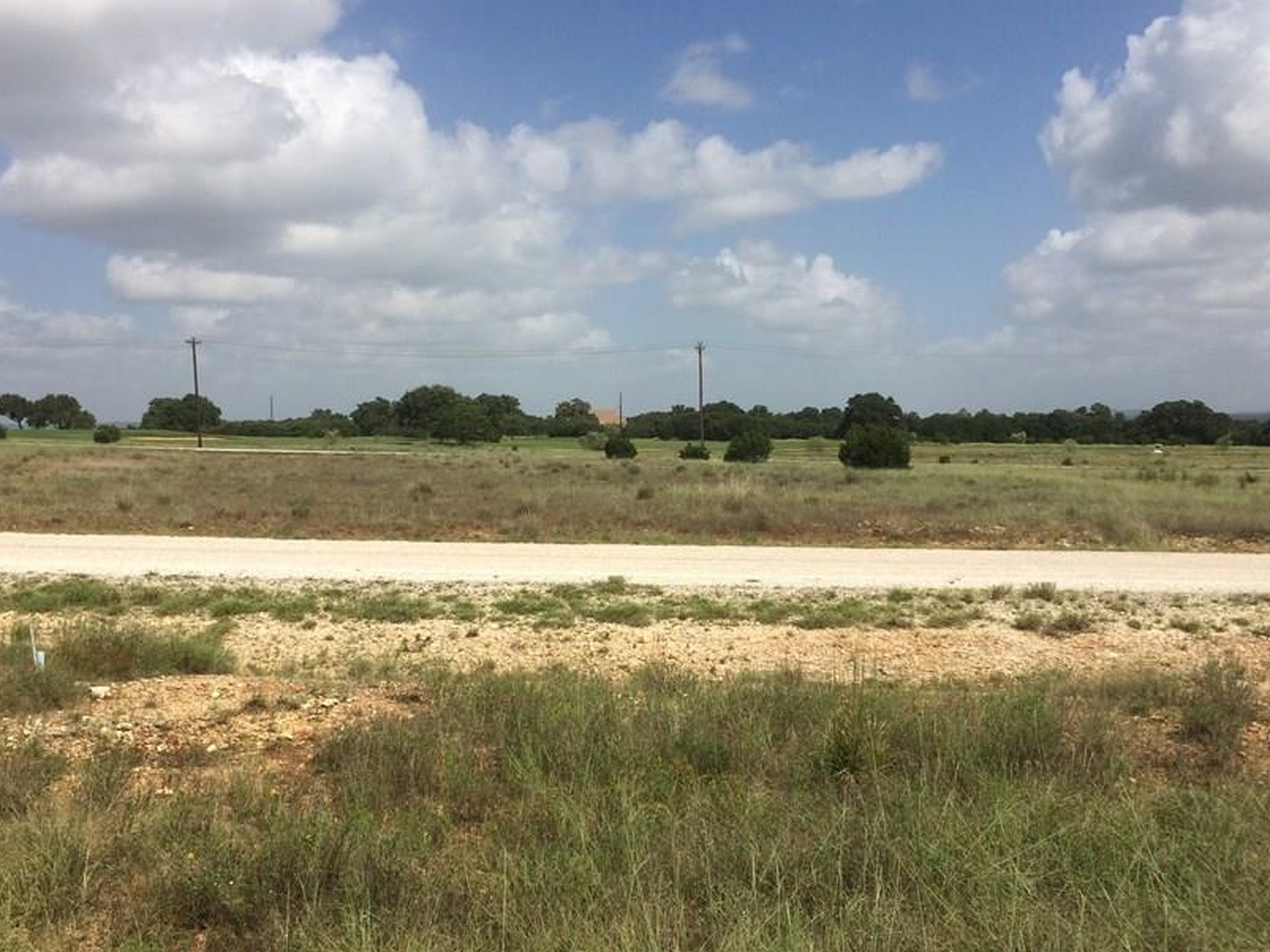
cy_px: 544
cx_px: 610
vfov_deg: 38.6
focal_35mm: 37
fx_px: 1357
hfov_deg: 50.1
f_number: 2.2
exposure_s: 1/4115
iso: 32
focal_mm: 4.15
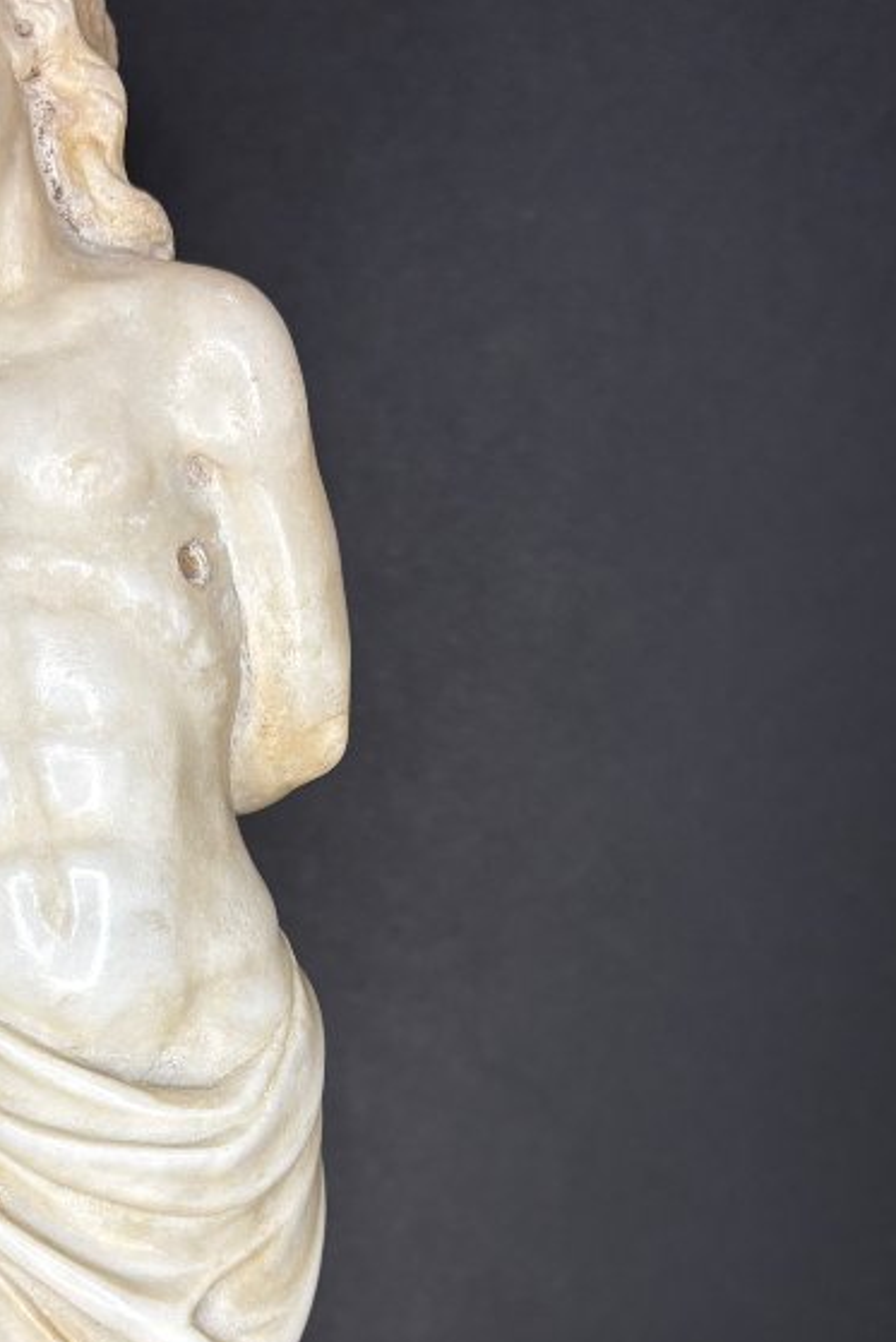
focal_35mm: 58
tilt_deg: -6.3
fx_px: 2164
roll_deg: -0.5
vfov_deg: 33.4
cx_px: 269
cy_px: 1090
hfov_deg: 23.2
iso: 100
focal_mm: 5.96
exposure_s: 1/121
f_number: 1.6
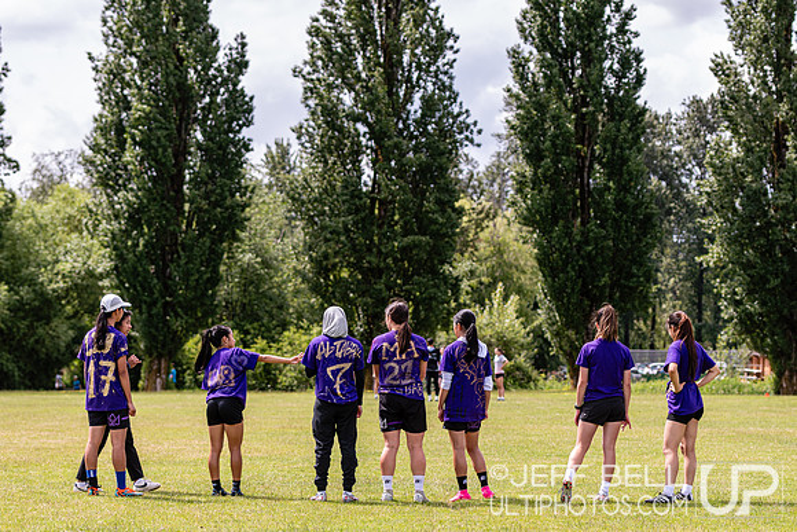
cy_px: 266
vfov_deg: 10.8
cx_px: 398
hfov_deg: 16.1
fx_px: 2810
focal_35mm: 127
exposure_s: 1/1600
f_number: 3.2
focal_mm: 82
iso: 220
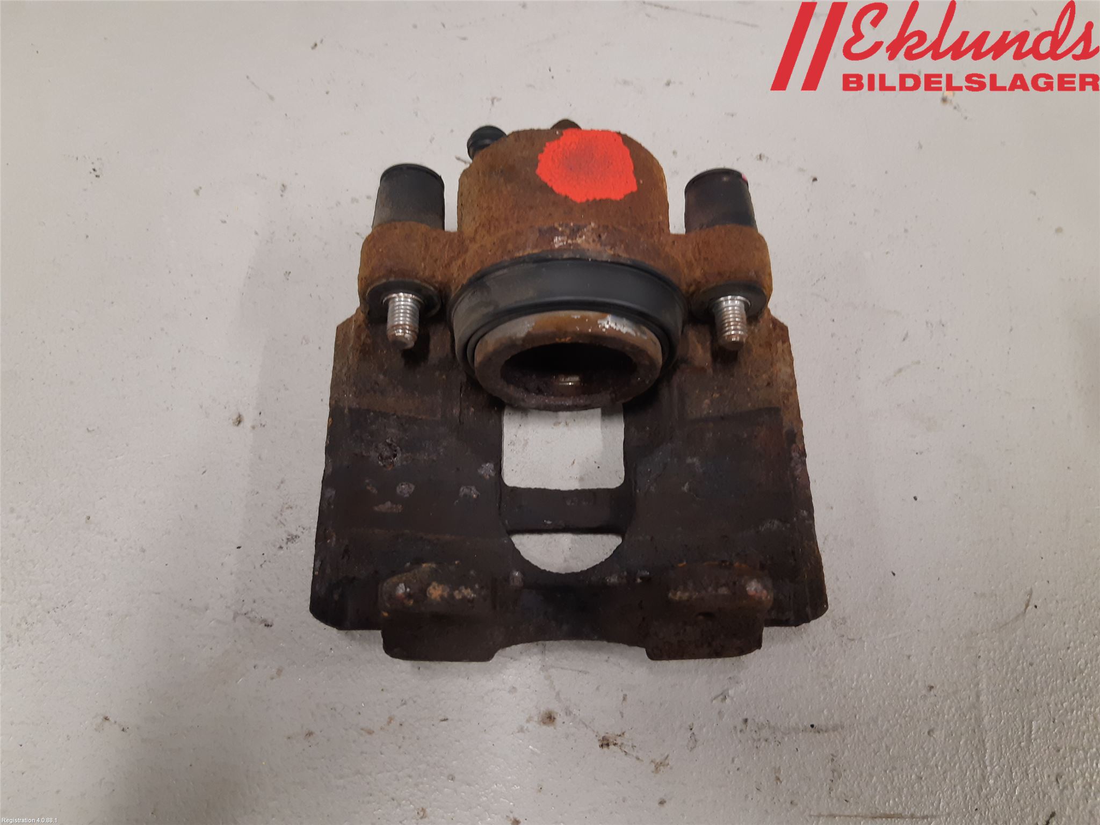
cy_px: 412
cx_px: 550
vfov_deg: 53.1
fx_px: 826
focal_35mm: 26
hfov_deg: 67.3
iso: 160
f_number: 1.7
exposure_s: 1/50
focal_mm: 3.93
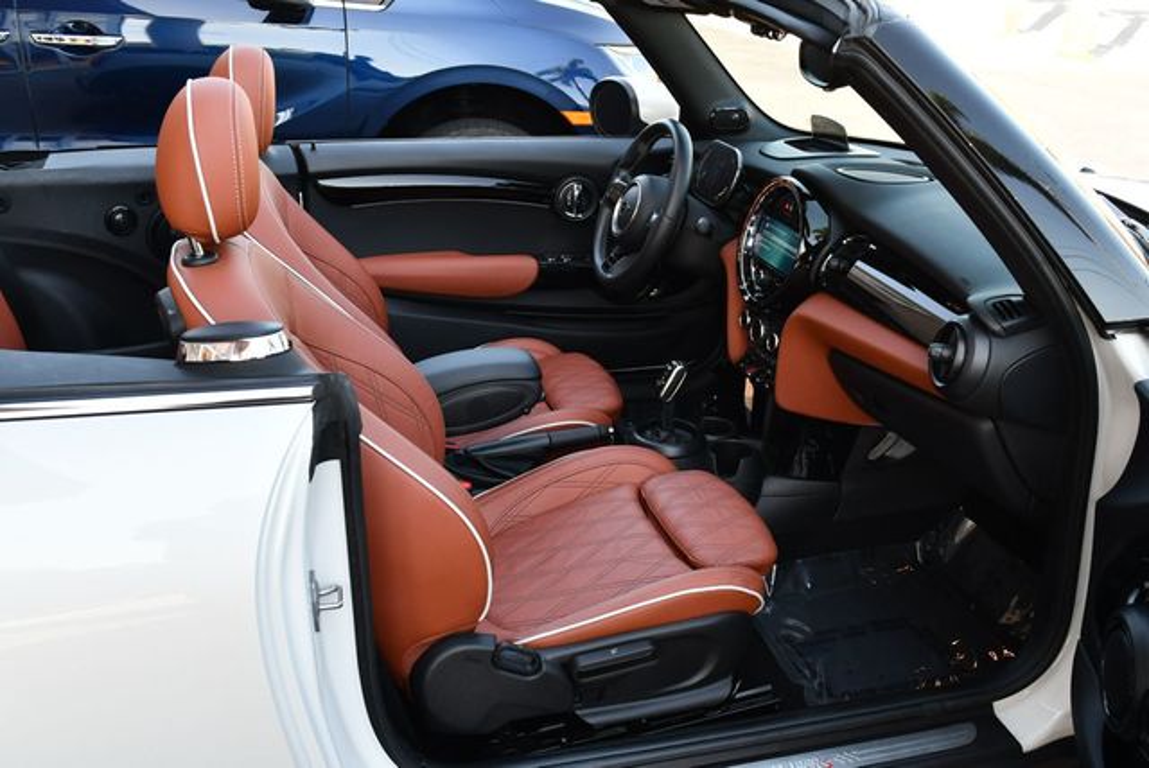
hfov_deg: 53.1
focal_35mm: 36
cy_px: 384
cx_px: 574
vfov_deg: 36.9
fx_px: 1150
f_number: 5
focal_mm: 18
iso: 400
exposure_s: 1/250
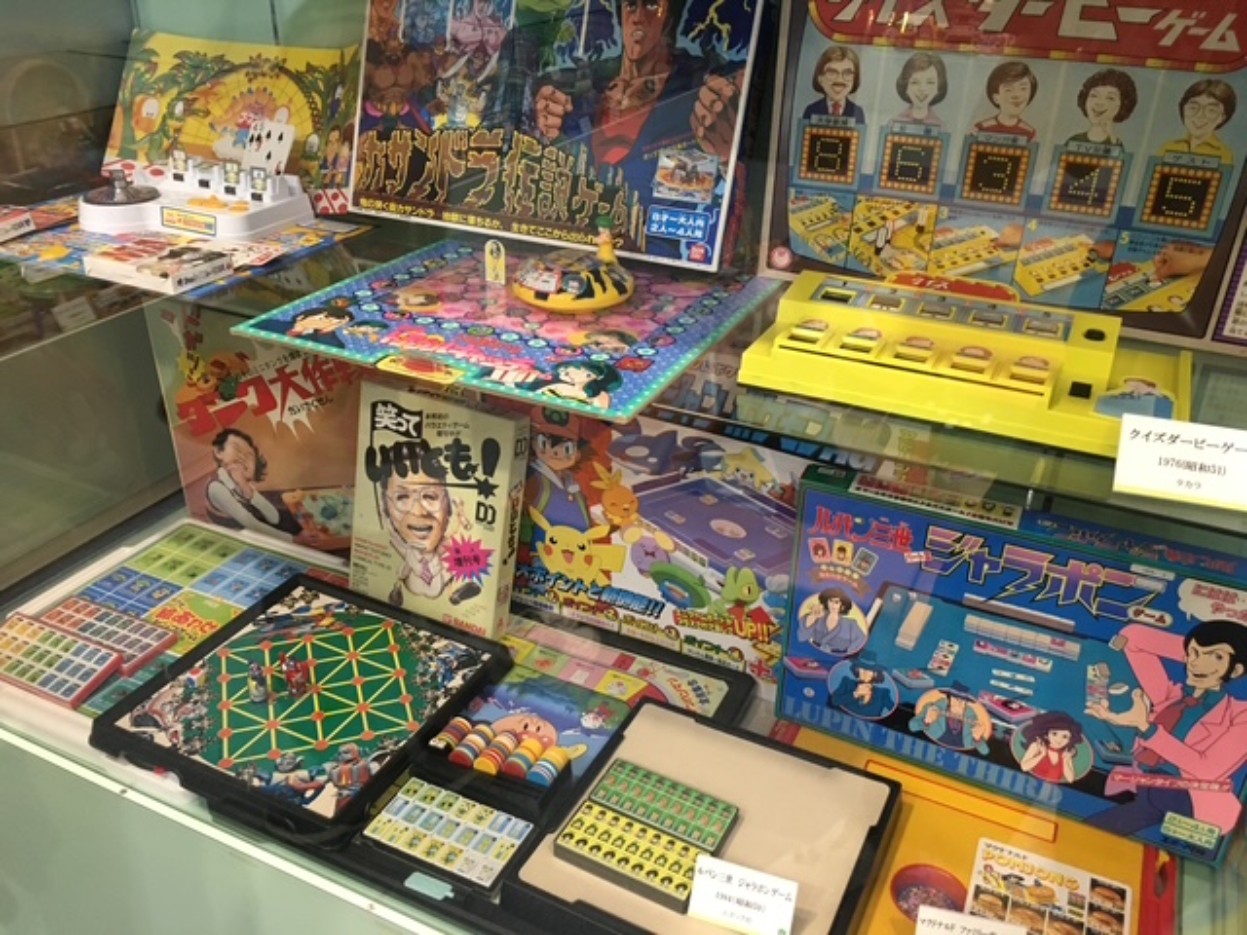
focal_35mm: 29
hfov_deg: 61.7
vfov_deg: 48.2
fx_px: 1045
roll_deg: -1.7
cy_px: 468
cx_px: 624
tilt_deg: -27.8
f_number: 2.2
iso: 160
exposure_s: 1/33
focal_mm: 4.15
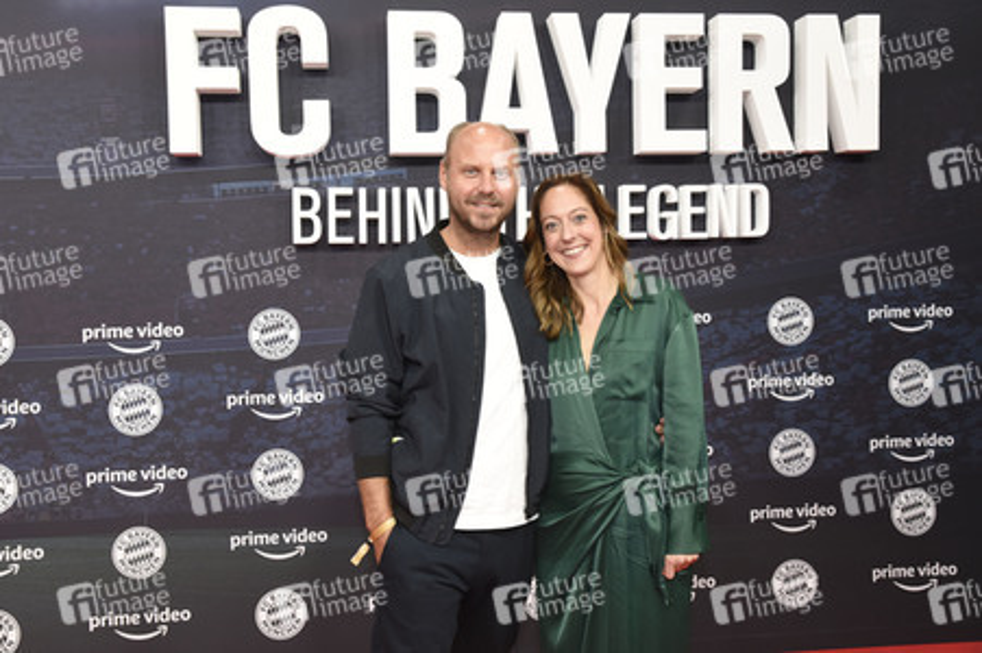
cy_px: 326
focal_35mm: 34
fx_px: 927
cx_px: 491
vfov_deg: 38.8
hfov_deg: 55.8
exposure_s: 1/125
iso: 1600
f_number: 6.3
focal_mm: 34
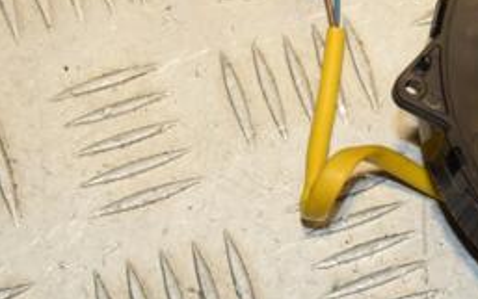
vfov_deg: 7.7
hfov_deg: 12.0
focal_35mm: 171
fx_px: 2229
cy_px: 95
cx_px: 526
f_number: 7.1
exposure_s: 1/200
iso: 800
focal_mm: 48
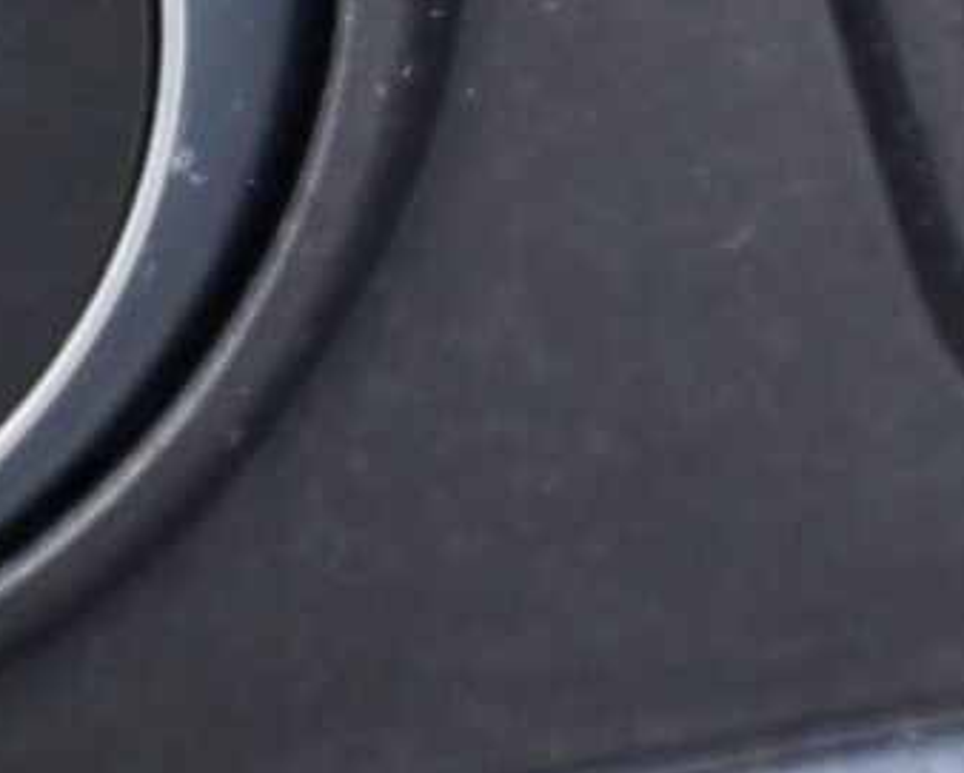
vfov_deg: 7.0
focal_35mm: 213
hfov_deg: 9.0
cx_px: 847
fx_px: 6082
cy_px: -740
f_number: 4
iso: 640
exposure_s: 1/60
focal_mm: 20
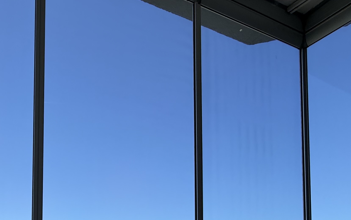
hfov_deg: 51.7
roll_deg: -1.1
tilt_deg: +3.5
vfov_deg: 30.3
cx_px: 88
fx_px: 344
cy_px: 260
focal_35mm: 36
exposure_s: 1/809
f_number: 2.2
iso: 50
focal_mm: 2.22
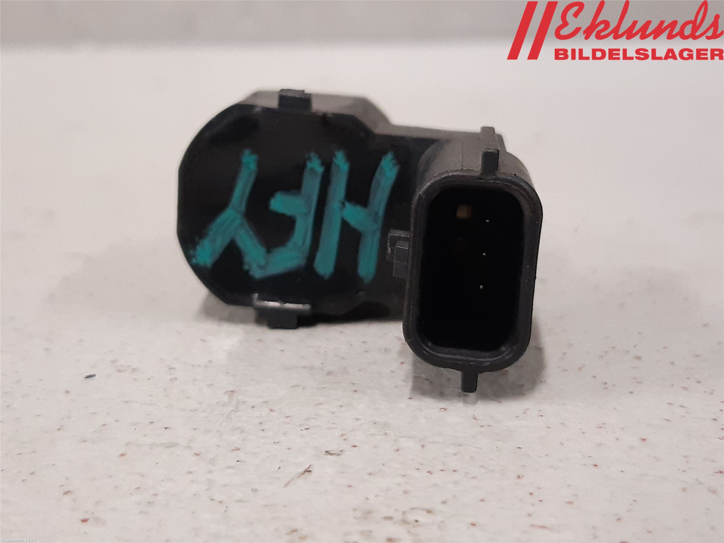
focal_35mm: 26
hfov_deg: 67.3
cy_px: 272
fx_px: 544
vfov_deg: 53.1
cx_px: 362
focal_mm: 3.93
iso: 250
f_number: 1.7
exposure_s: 1/50
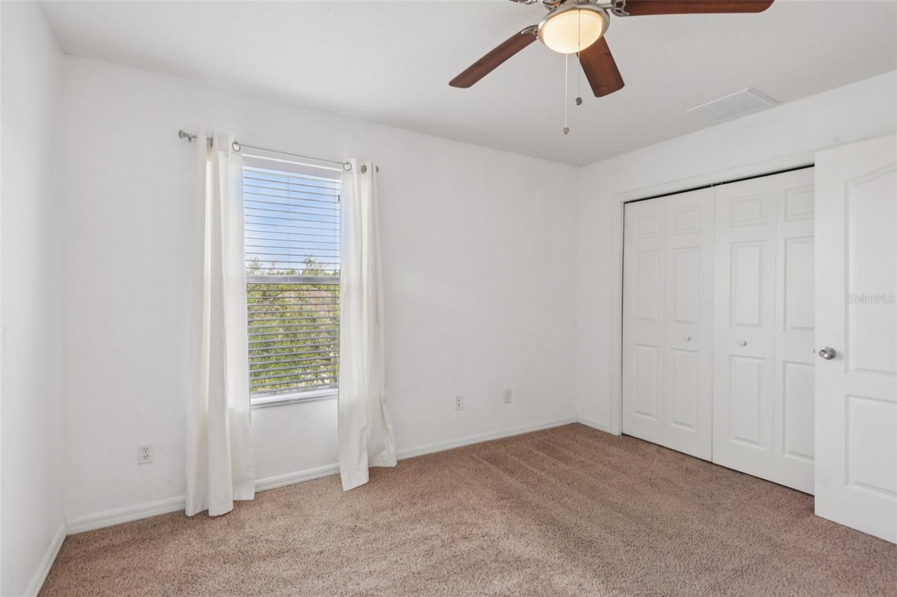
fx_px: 423
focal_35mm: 17
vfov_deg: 70.4
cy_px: 298
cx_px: 448
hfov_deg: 93.3
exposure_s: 1/40
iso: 400
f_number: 8
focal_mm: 17
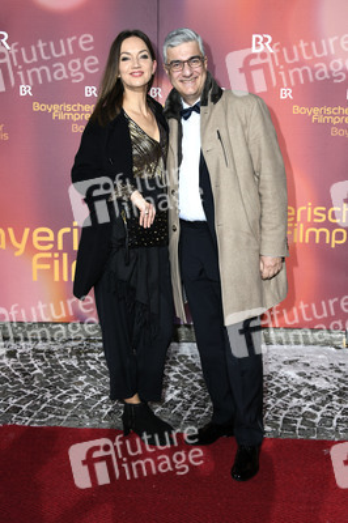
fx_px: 523
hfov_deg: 36.8
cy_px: 262
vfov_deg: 53.2
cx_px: 174
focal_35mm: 36
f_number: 6.3
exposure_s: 1/160
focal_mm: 36
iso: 640
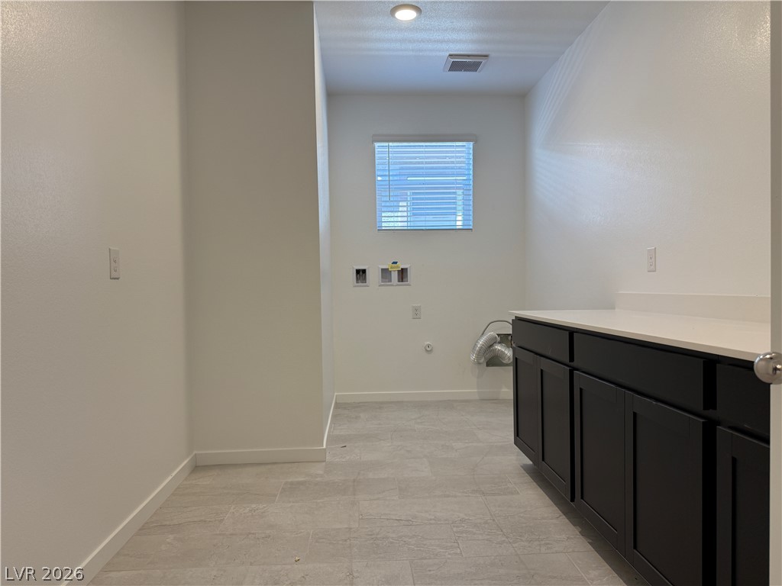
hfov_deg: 71.6
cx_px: 391
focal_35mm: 24
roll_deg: +0.3
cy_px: 293
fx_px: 542
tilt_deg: -0.7
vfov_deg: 56.8
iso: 125
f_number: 1.78
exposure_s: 1/120
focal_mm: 6.76
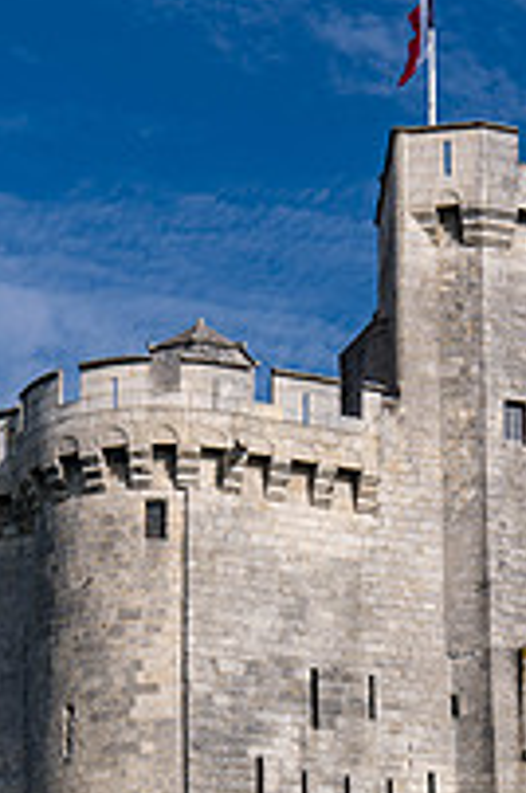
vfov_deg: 16.1
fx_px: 2749
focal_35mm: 125
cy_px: 758
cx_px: 271
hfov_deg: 10.9
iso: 64
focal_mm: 56
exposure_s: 1/640
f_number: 8
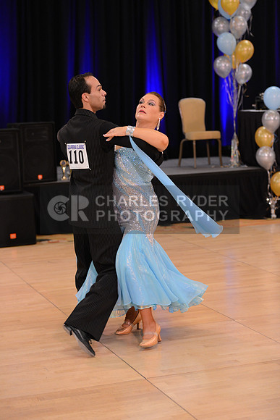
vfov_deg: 24.8
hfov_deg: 16.7
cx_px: 140
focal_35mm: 82
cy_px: 210
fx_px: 956
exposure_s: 1/250
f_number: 2.8
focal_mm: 82
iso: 2500
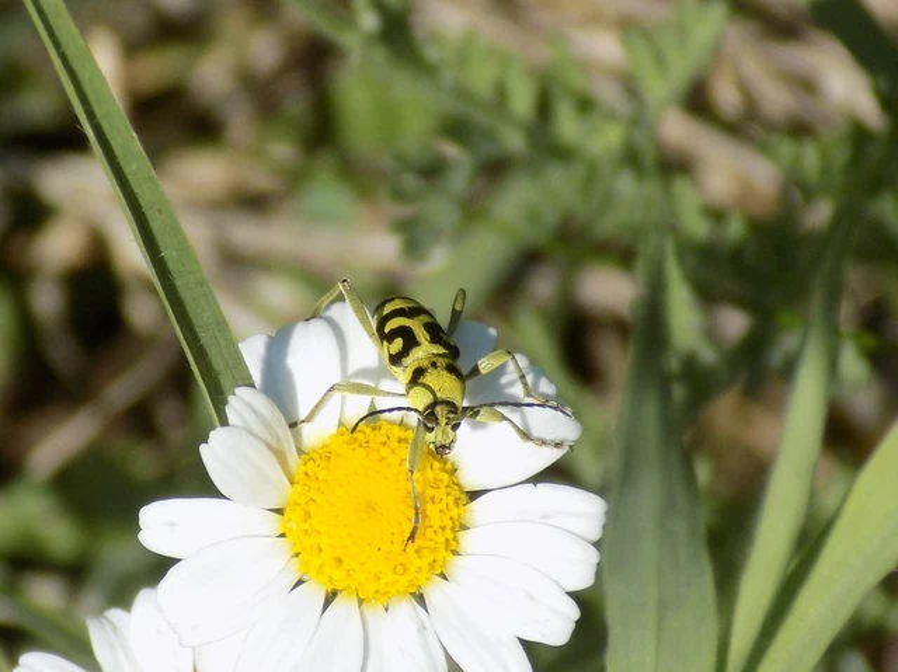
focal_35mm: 168
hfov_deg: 11.8
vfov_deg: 8.8
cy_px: 336
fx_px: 4355
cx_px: 449
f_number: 5.3
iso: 80
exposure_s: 1/400
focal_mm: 29.9
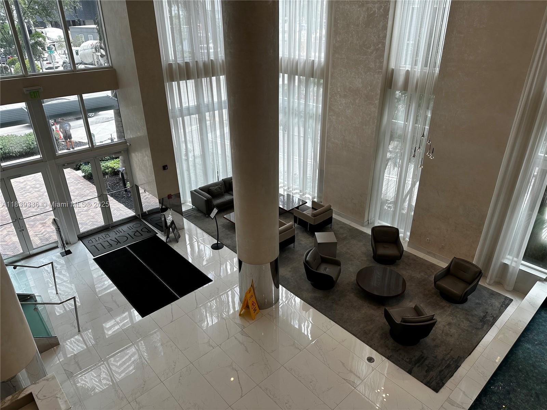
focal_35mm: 24
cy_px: 205
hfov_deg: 71.6
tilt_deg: -26.7
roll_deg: +0.7
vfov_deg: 56.8
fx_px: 379
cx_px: 274
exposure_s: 1/146
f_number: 1.78
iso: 64
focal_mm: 6.86
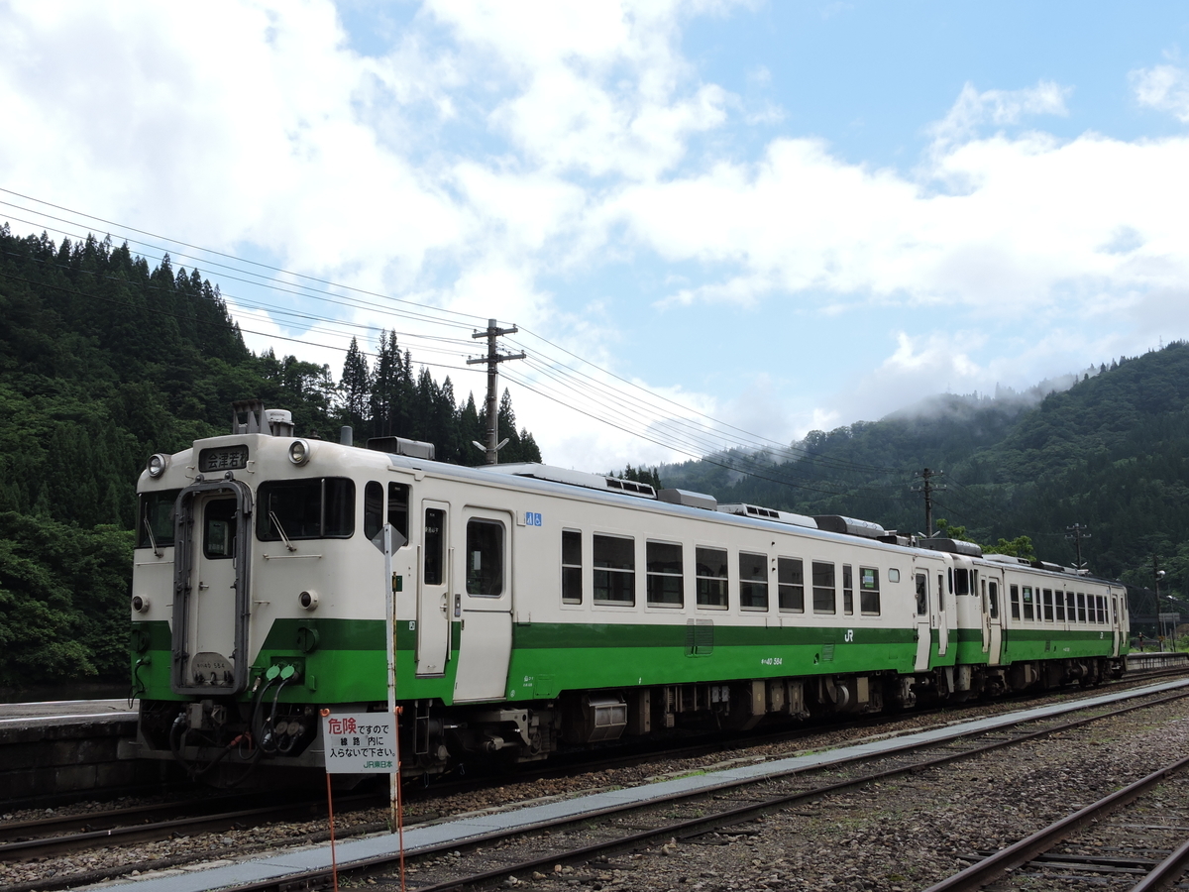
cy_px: 446
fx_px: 1374
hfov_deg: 46.8
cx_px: 594
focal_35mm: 40
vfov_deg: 36.0
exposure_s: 1/800
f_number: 3.8
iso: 100
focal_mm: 7.2
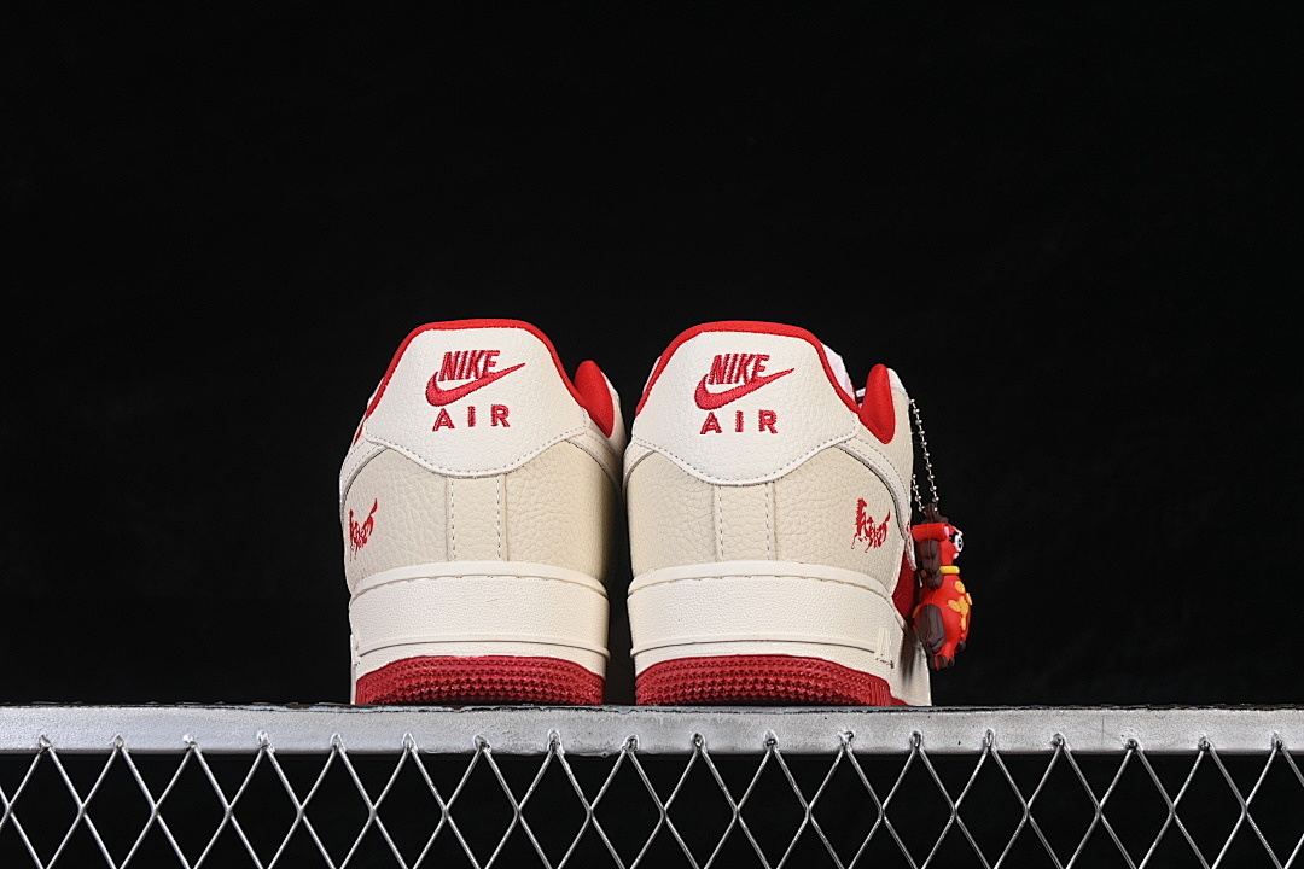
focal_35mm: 75
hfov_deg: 27.0
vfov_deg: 18.2
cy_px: 434
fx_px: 2716
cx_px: 652
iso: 160
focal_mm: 50
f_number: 8
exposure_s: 1/80
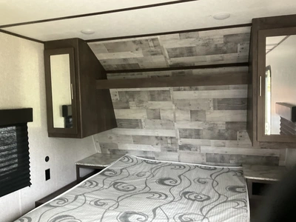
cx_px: 148
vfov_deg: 48.2
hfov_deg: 61.7
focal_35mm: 29
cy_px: 111
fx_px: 248
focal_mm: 3
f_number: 1.8
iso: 320
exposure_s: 1/40
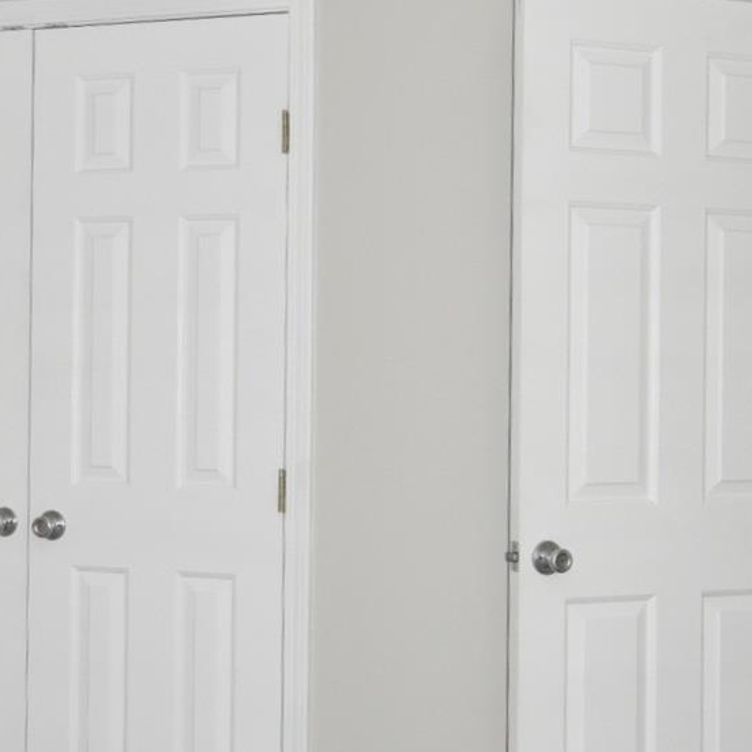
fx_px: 1745
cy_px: 346
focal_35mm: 71
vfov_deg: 24.3
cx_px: 232
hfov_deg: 24.2
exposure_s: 1/60.2
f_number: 5
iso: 1000
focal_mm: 20
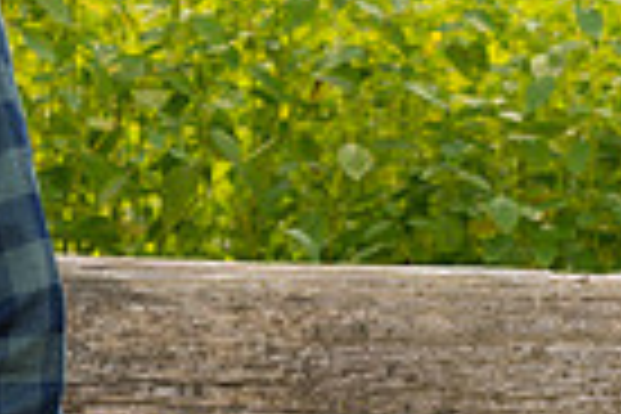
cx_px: -179
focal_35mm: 457
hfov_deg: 4.5
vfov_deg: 3.0
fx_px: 7883
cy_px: -9
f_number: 4.5
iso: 40
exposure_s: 1/250
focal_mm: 82
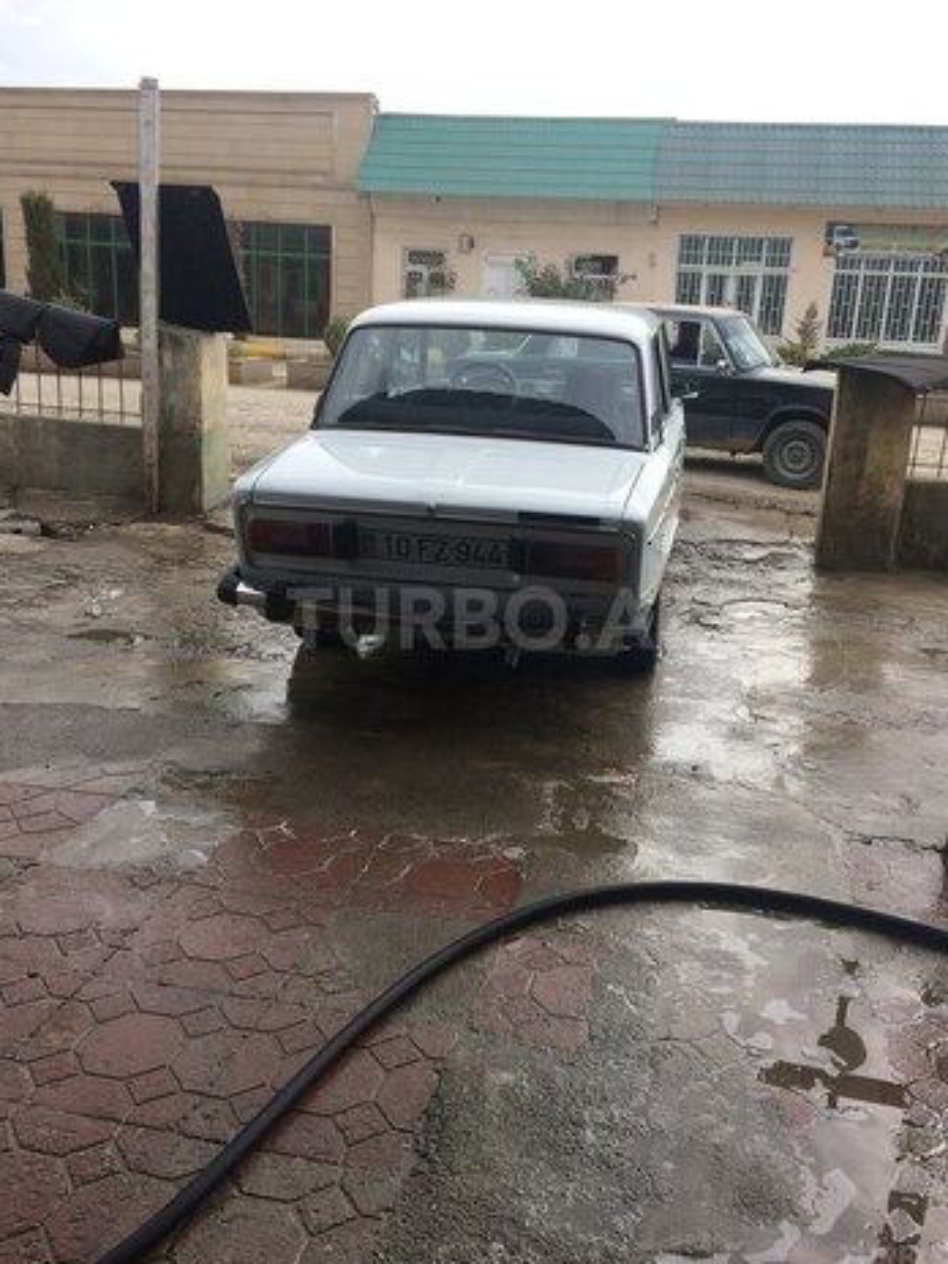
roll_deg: -1.9
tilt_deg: -16.7
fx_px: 1132
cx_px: 496
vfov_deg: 58.3
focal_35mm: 31
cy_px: 618
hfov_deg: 45.4
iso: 32
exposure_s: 1/892
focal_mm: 4.15
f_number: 2.2
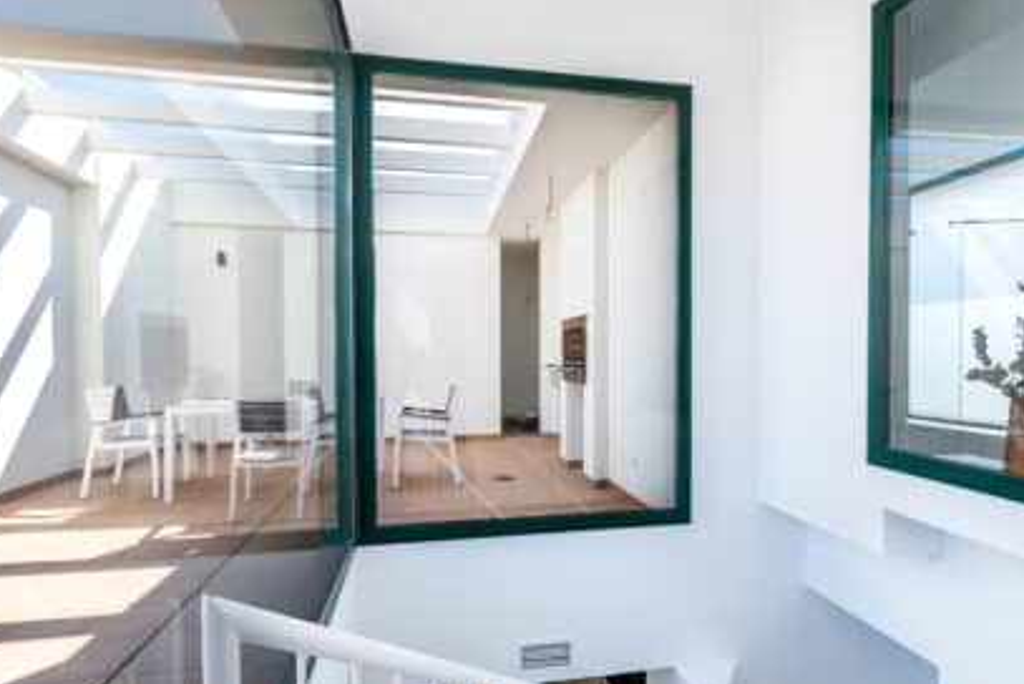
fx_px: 512
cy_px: 365
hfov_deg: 90.0
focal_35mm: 18
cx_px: 516
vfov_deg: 67.4
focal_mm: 10
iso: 200
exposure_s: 1/250
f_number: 9
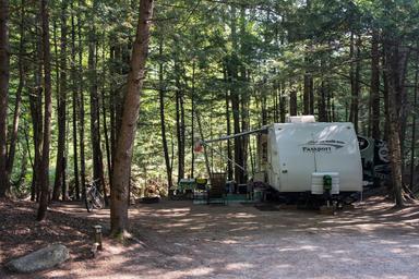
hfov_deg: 49.6
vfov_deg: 34.2
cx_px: 210
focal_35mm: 39
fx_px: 454
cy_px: 140
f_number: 5
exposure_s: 1/60
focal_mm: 26
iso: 400
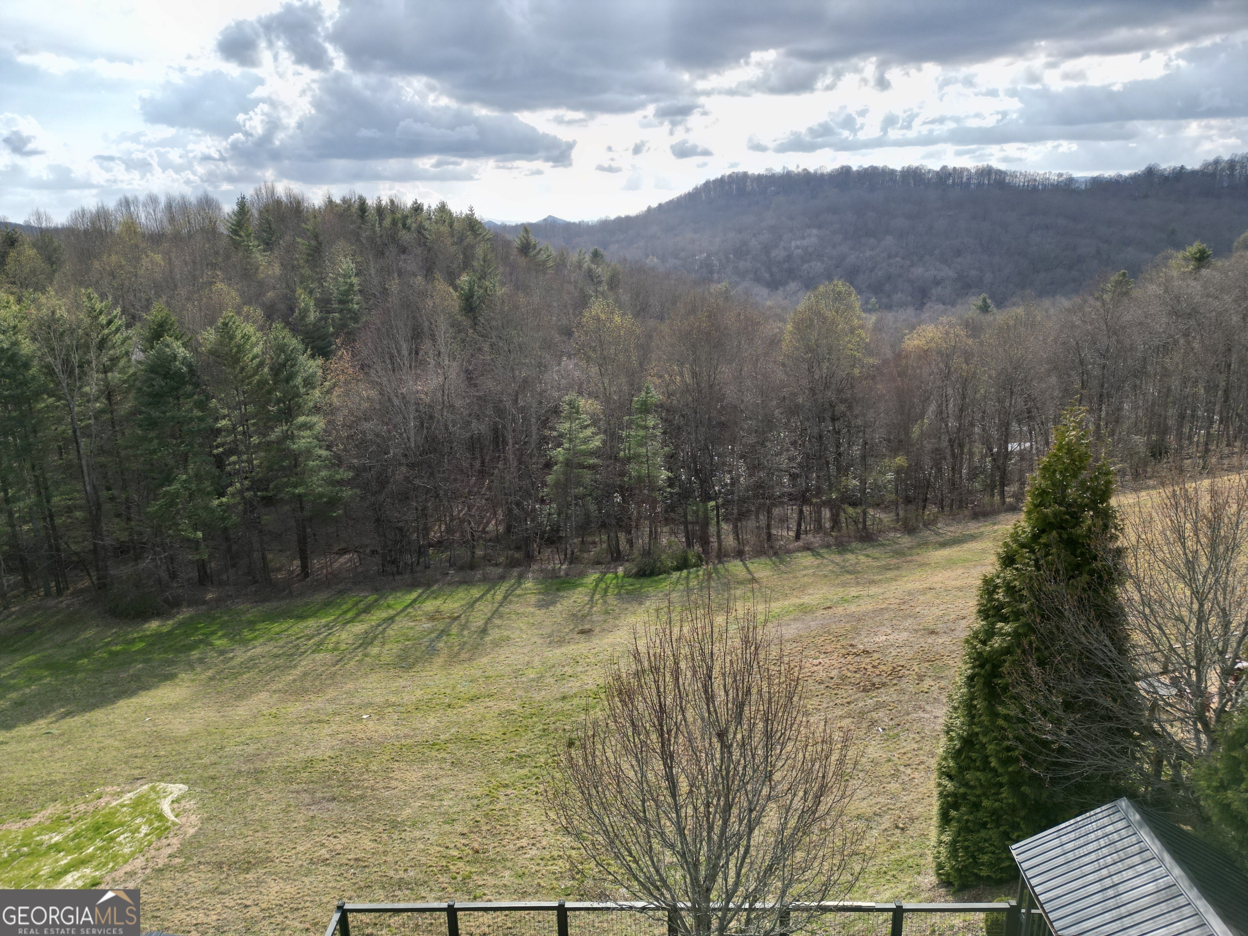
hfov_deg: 71.6
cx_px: 624
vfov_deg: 56.8
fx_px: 865
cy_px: 468
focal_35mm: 24
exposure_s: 1/2000
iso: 100
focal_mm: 6.72
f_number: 1.7
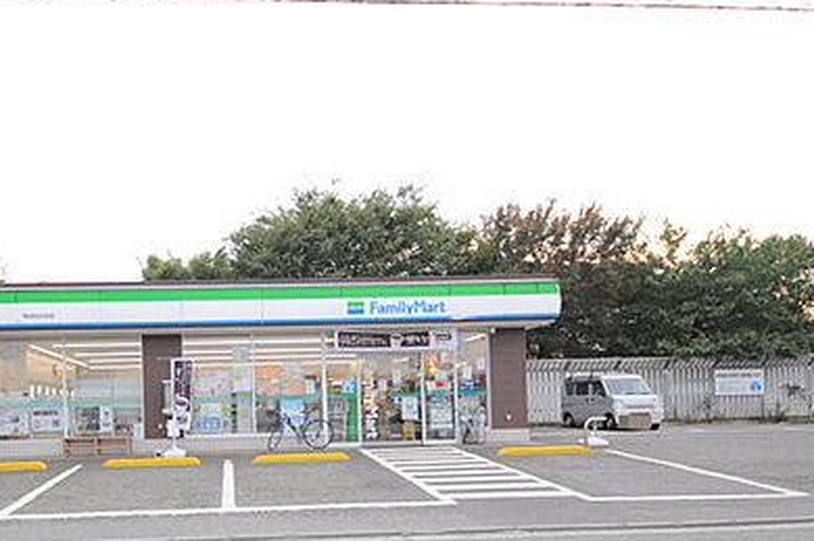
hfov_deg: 64.8
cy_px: 402
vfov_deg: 45.6
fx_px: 619
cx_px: 265
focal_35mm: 27
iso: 360
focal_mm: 11.5
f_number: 5.6
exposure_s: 1/125
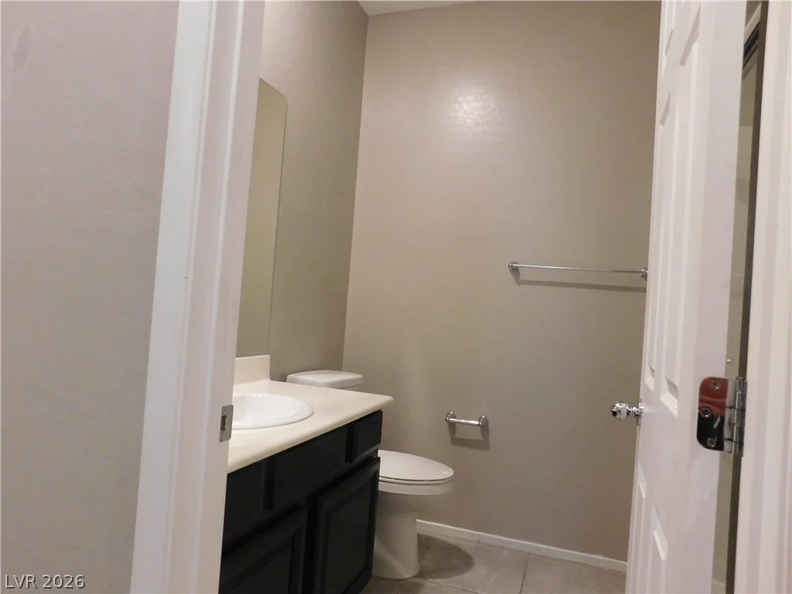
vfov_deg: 58.9
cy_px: 297
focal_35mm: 23
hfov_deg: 73.9
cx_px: 396
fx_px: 526
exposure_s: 1/25
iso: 400
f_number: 3
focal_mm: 4
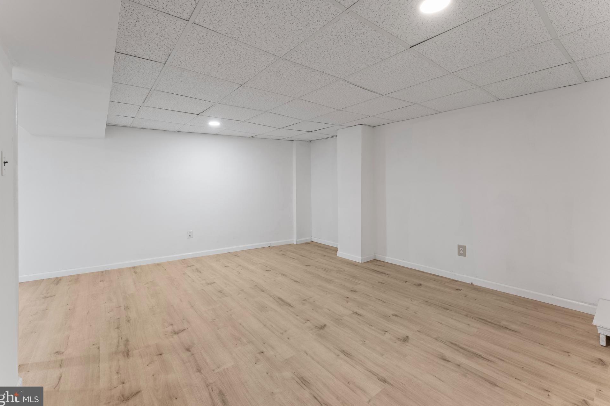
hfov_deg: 100.4
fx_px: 254
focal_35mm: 15
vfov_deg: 77.3
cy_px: 192
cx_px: 299
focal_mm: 14
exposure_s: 1/1.67
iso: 320
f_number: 11
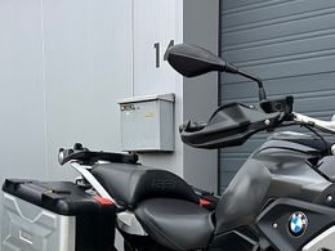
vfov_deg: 21.6
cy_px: 287
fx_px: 619
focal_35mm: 64
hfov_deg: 28.9
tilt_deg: -7.8
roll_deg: -2.2
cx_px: 311
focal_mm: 5.7
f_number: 1.5
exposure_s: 1/775
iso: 50
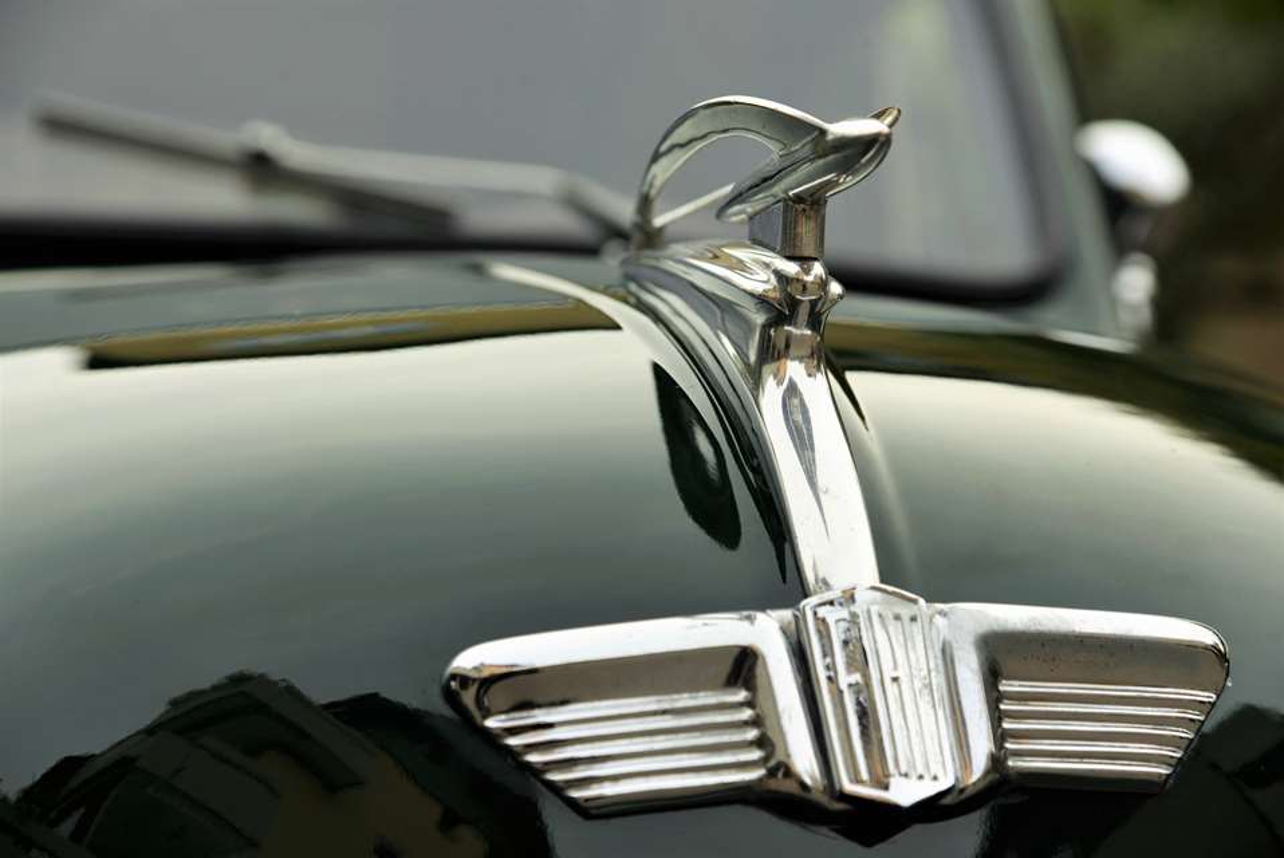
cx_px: 642
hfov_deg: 19.4
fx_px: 3747
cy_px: 429
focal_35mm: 105
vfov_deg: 13.1
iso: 200
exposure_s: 1/160
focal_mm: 105
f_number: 6.3
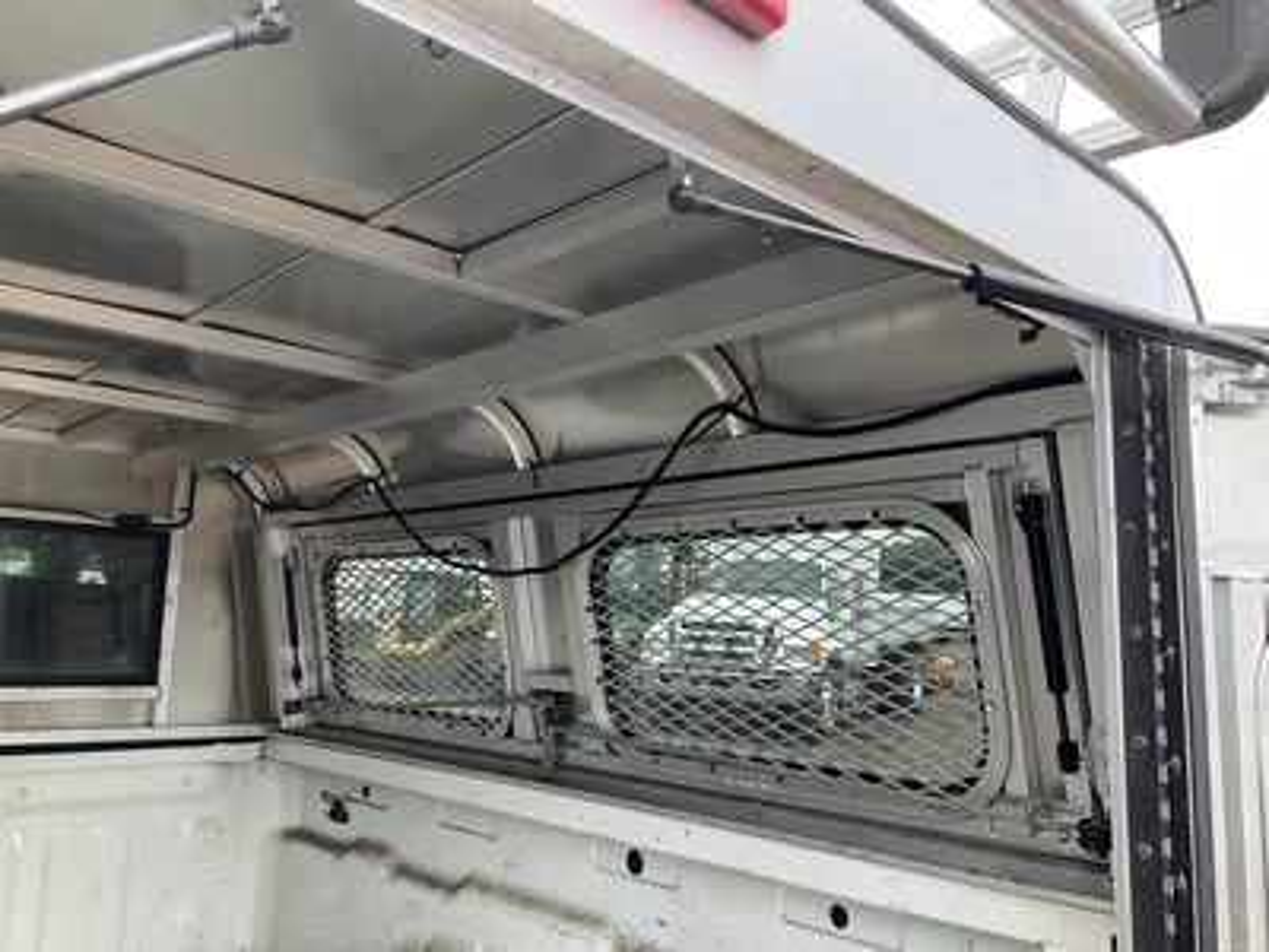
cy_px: 476
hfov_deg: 61.7
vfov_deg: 48.2
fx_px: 1063
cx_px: 634
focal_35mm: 29
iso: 25
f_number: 1.8
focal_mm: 3
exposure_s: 1/213
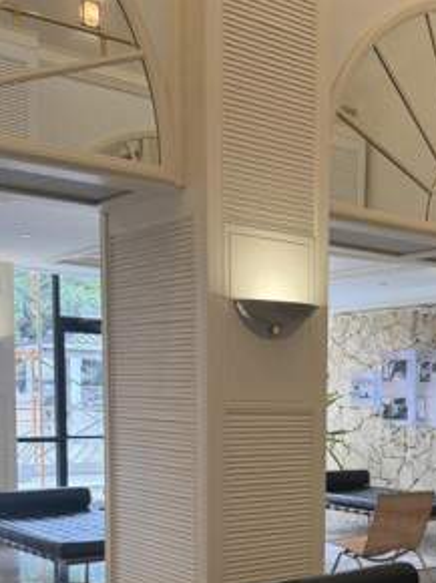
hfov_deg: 26.8
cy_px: 478
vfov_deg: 34.9
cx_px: 368
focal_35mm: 53
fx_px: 891
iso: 160
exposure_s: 1/120
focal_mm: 6.76
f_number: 1.78
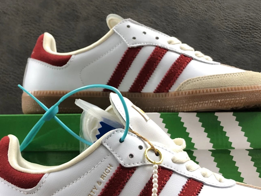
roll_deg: +0.4
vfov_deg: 26.1
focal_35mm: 56
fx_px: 422
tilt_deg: +9.1
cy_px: 98
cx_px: 130
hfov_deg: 34.3
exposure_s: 1/20
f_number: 1.8
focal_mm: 4
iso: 32
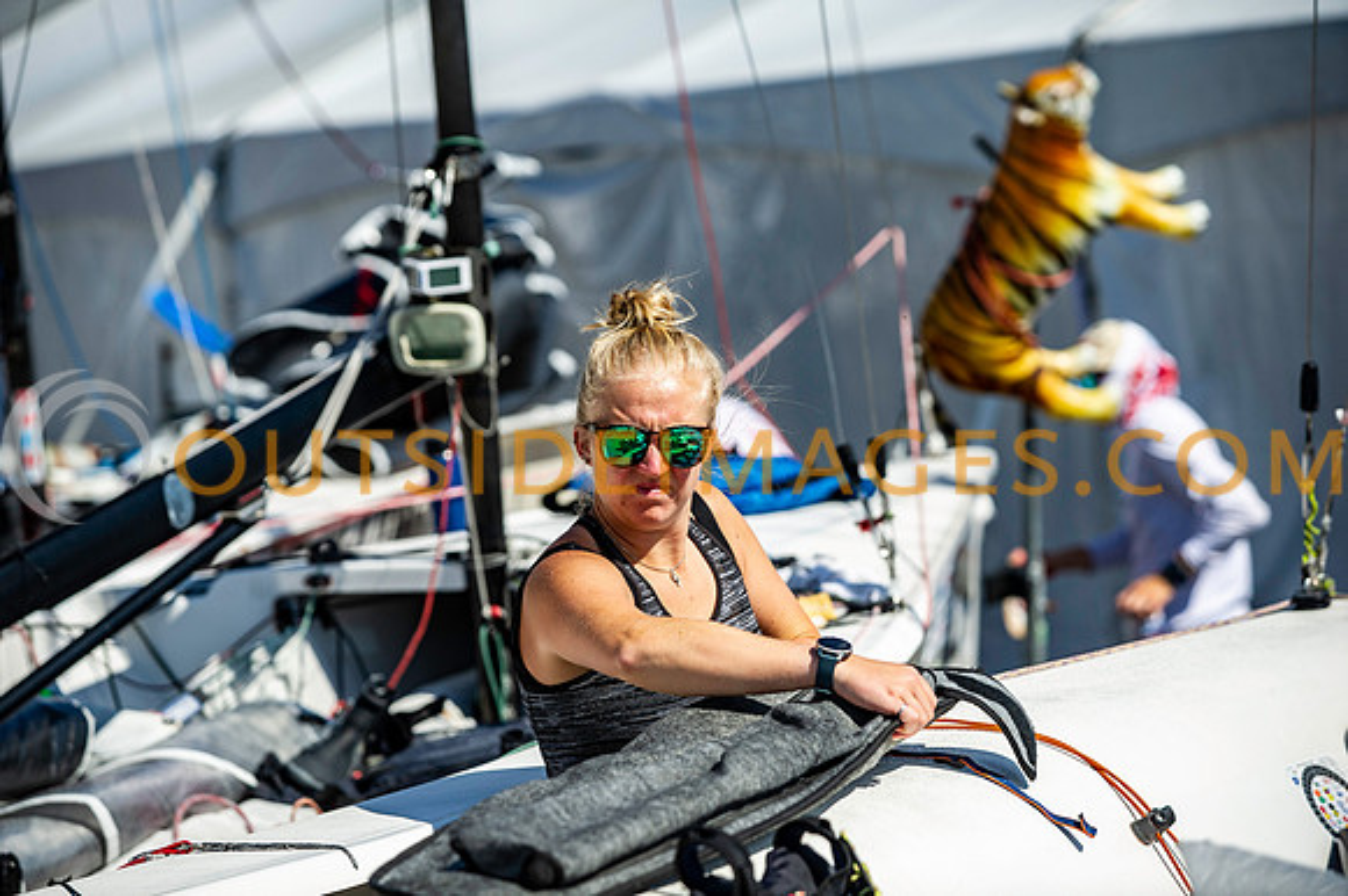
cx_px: 674
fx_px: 5052
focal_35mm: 135
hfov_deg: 15.2
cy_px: 448
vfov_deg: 10.1
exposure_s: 1/4000
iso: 320
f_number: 4
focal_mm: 135
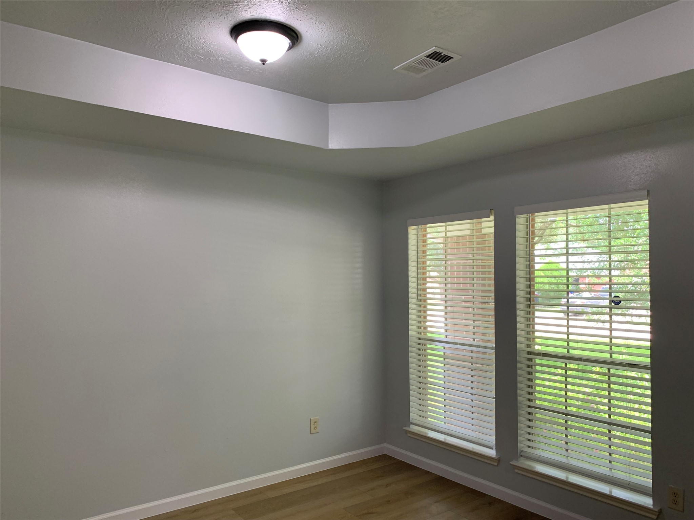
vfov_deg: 53.1
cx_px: 347
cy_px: 260
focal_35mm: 26
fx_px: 521
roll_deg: -0.4
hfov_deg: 67.3
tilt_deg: +0.9
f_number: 1.8
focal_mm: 4.25
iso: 100
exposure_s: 1/113
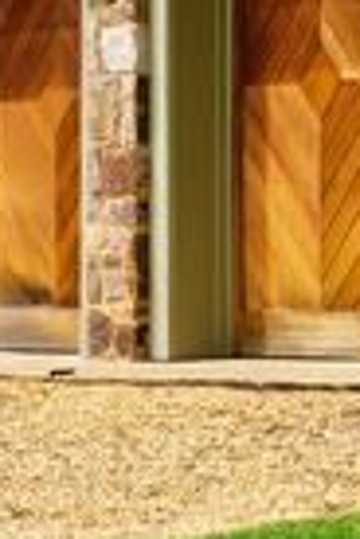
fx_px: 3885
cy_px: -299
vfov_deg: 7.8
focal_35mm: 259
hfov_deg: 5.2
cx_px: 732
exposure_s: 1/250
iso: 400
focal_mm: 35
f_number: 11
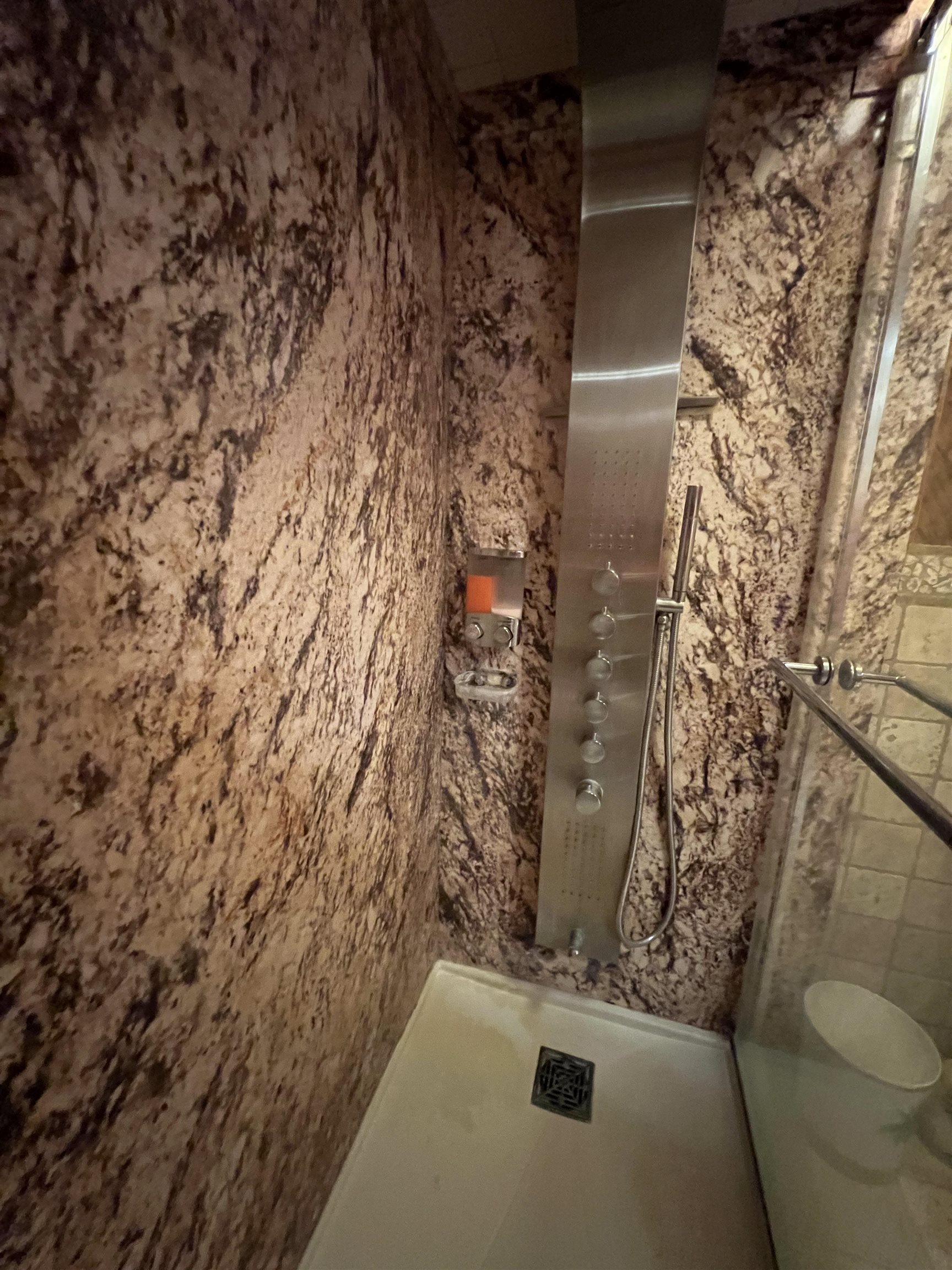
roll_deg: -1.1
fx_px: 477
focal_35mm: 13
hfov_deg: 89.9
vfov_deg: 106.2
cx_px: 476
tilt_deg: -12.0
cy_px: 635
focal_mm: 1.57
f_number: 1.8
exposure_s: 1/30
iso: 1000
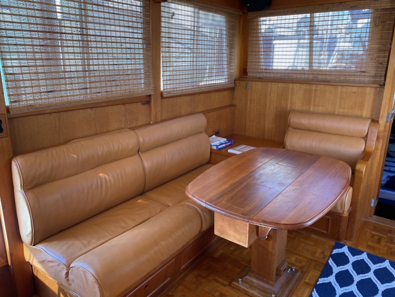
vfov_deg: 53.1
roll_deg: -0.6
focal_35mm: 26
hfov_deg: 67.3
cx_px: 198
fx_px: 297
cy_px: 148
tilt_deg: -15.4
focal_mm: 4.25
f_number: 1.8
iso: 100
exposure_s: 1/121
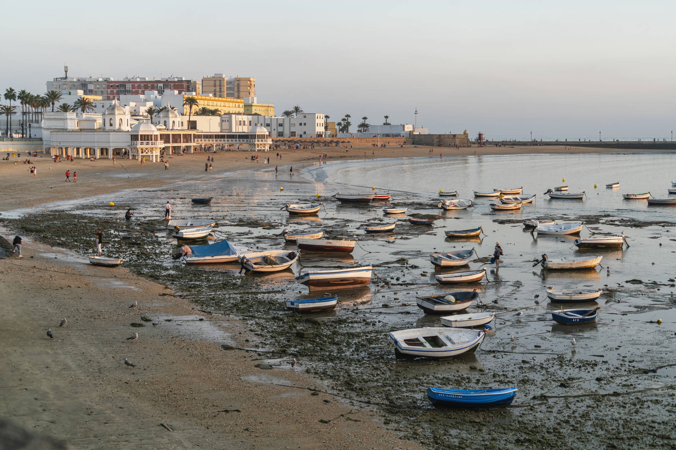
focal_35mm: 49
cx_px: 338
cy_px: 225
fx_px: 920
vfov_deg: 27.5
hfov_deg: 40.3
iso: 100
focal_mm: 49
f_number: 4.5
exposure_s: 1/40
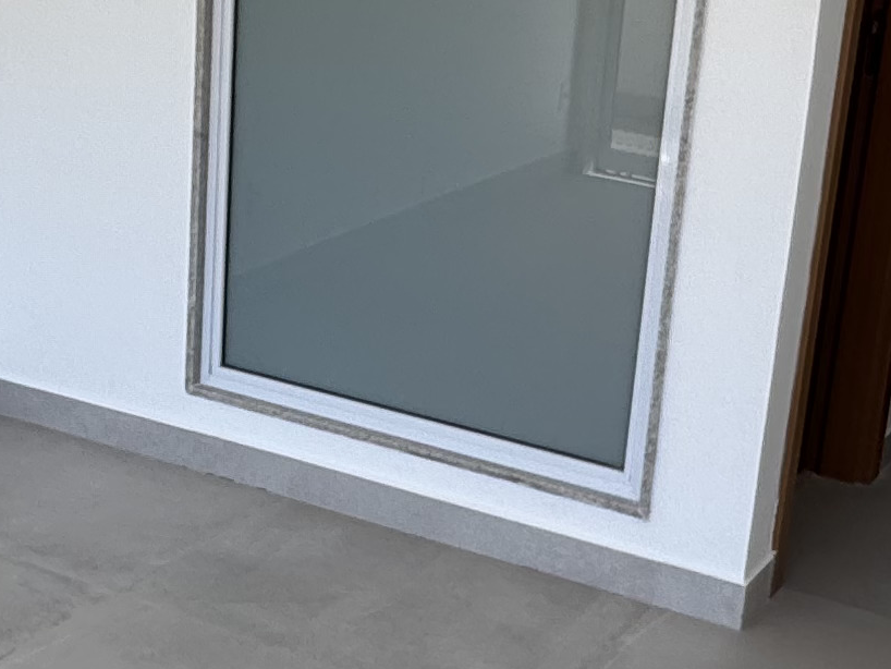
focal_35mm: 69
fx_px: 1777
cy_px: 323
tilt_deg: -18.1
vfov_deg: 21.3
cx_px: 247
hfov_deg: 27.8
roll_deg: -2.7
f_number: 2.2
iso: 40
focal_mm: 2.22
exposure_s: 1/197
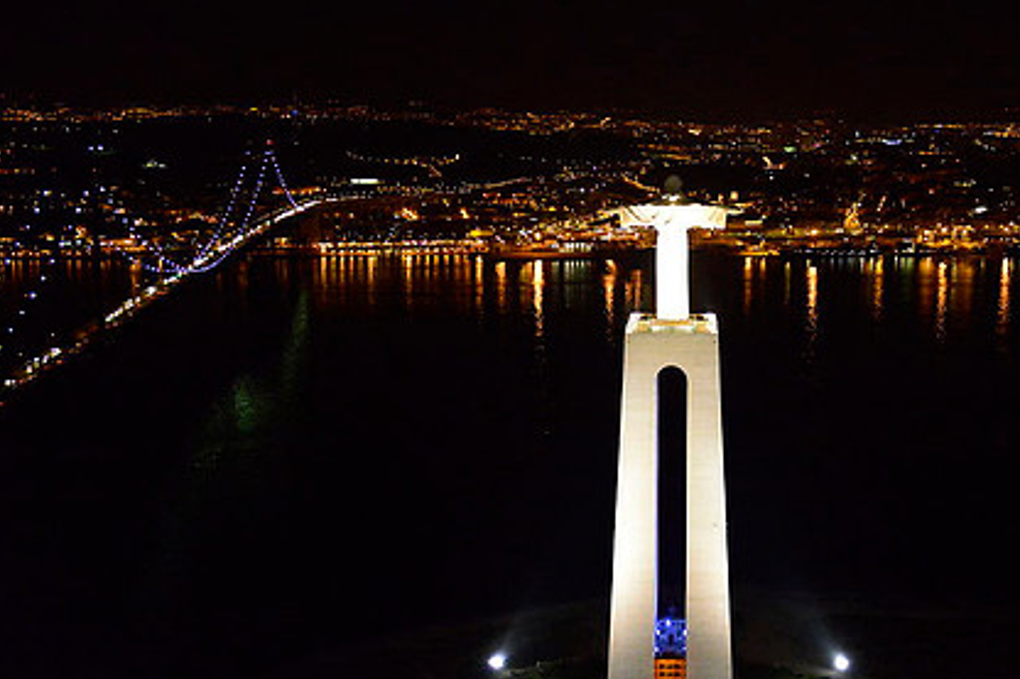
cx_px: 657
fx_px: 1501
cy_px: 308
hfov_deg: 37.2
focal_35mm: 53
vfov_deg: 25.5
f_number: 2.8
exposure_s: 1/160
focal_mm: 38
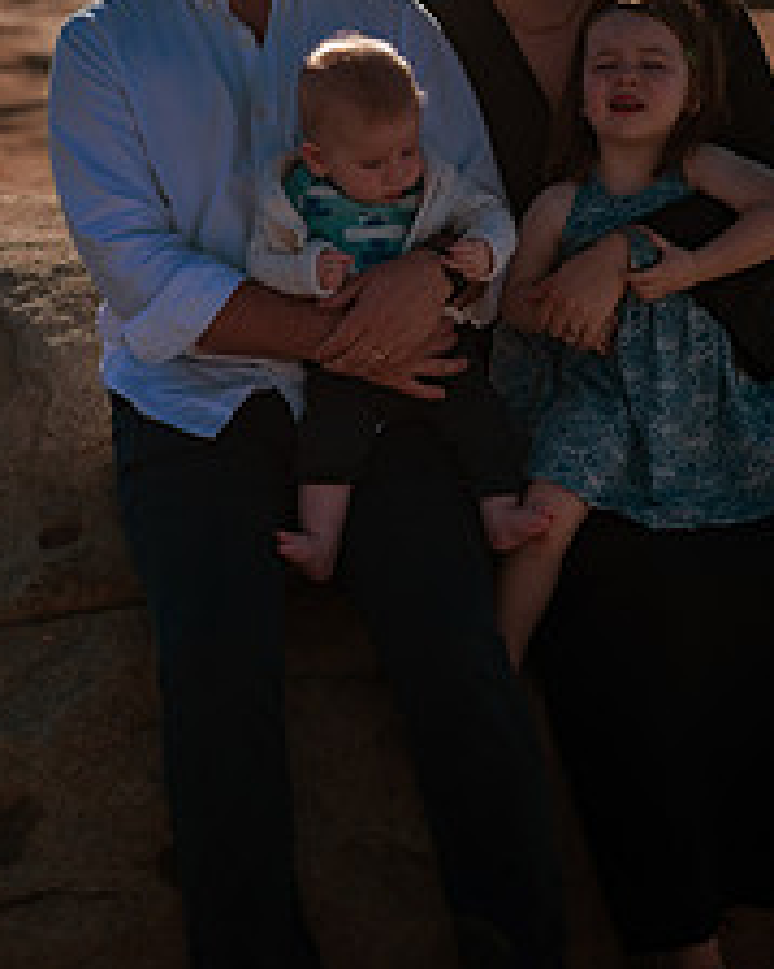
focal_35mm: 66
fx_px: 1891
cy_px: 337
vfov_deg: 28.6
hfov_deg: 23.1
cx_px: 381
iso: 50
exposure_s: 1/8000
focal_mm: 35
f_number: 2
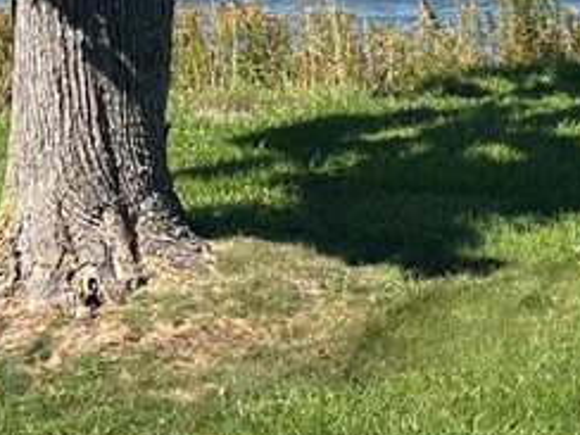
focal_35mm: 109
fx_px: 1826
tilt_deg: +5.6
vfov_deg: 12.5
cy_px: -329
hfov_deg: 16.0
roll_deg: +0.5
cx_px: 956
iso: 50
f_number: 1.5
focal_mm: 5.7
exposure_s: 1/4630
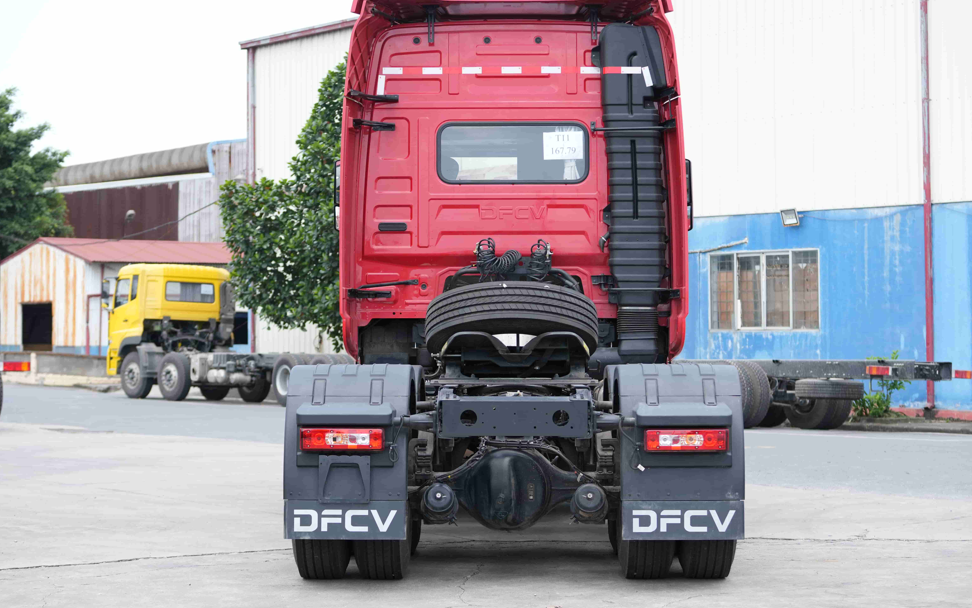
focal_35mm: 77
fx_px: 2040
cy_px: 286
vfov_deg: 16.9
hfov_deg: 26.8
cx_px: 488
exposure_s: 1/1000
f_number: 2.8
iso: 200
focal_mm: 50
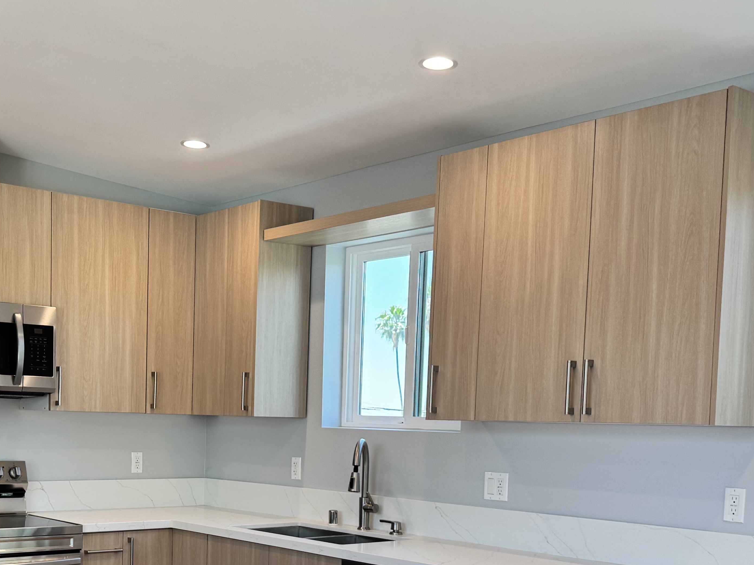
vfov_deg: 28.7
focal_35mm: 49
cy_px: 489
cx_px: 219
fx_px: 1067
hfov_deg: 38.2
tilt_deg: -4.5
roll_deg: -1.3
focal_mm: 6.76
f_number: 1.78
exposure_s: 1/159
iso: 100
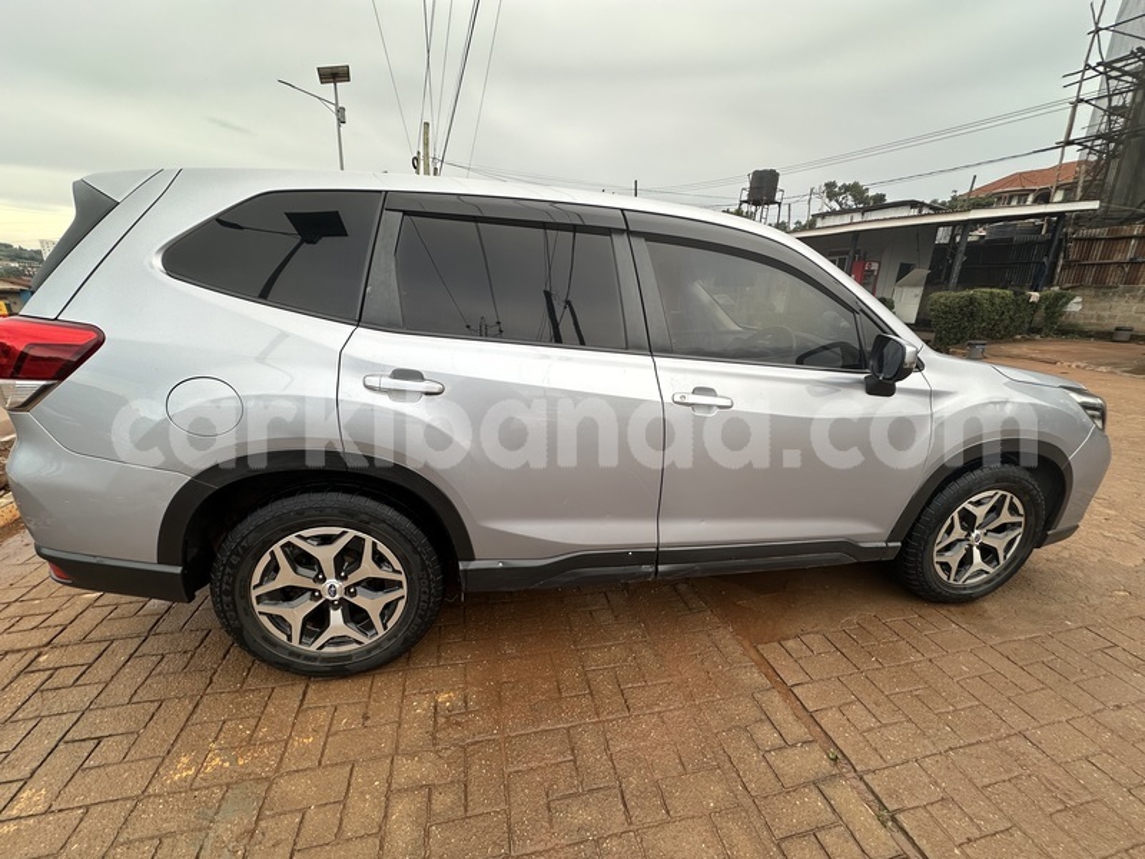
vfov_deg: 85.7
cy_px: 430
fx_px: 463
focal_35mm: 14
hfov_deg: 102.1
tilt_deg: -15.8
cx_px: 572
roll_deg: -3.3
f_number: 2.2
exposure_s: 1/236
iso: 40
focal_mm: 2.22
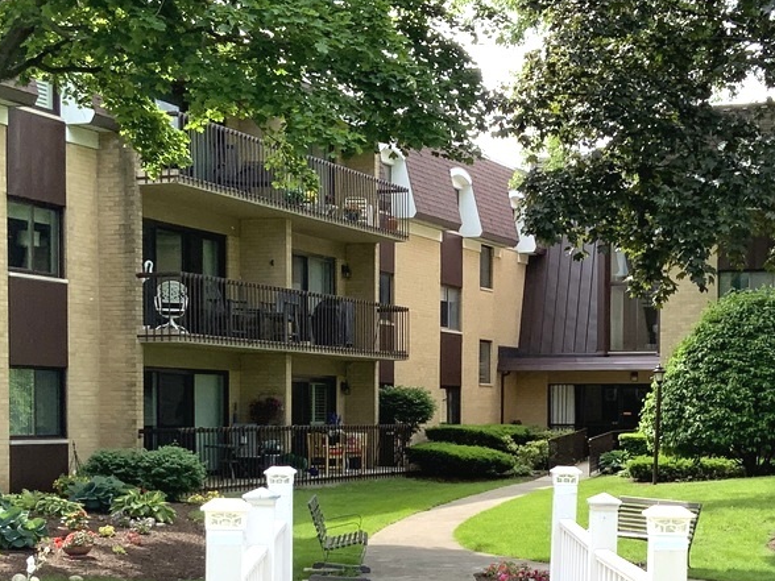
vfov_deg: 20.5
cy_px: 464
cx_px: 501
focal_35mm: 71
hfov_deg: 27.3
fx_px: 1590
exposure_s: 1/545
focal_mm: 3
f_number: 1.8
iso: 16
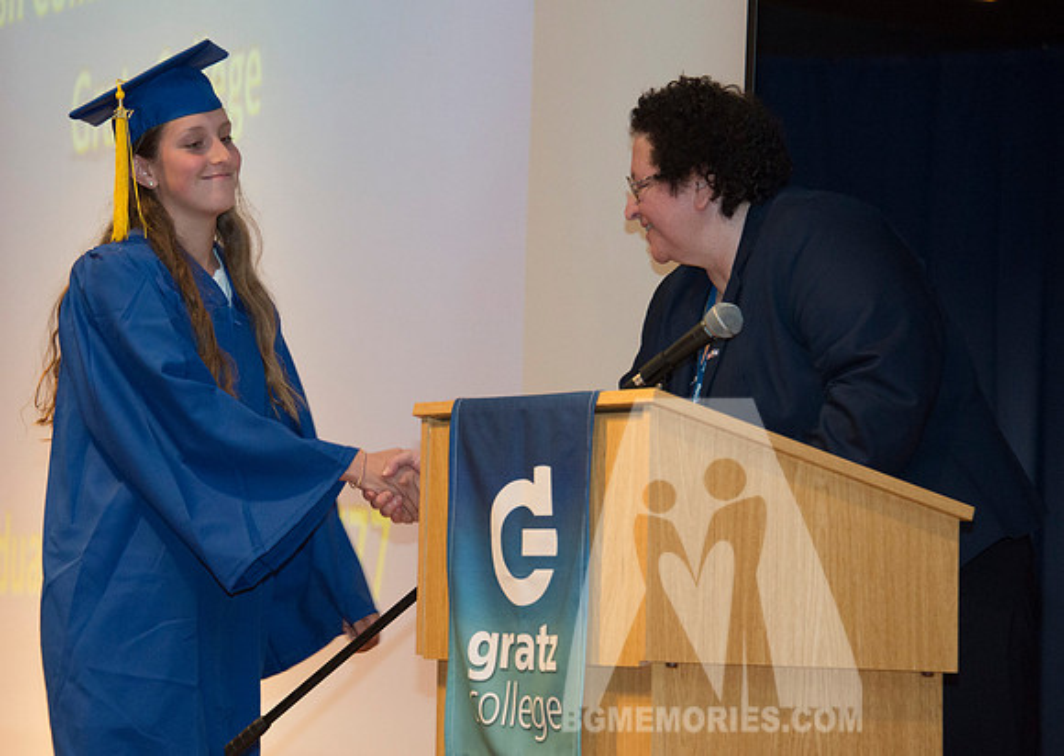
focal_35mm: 168
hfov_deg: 12.0
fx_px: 5053
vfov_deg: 8.6
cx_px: 397
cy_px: 400
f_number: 5.6
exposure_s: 1/80
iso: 2000
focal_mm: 135
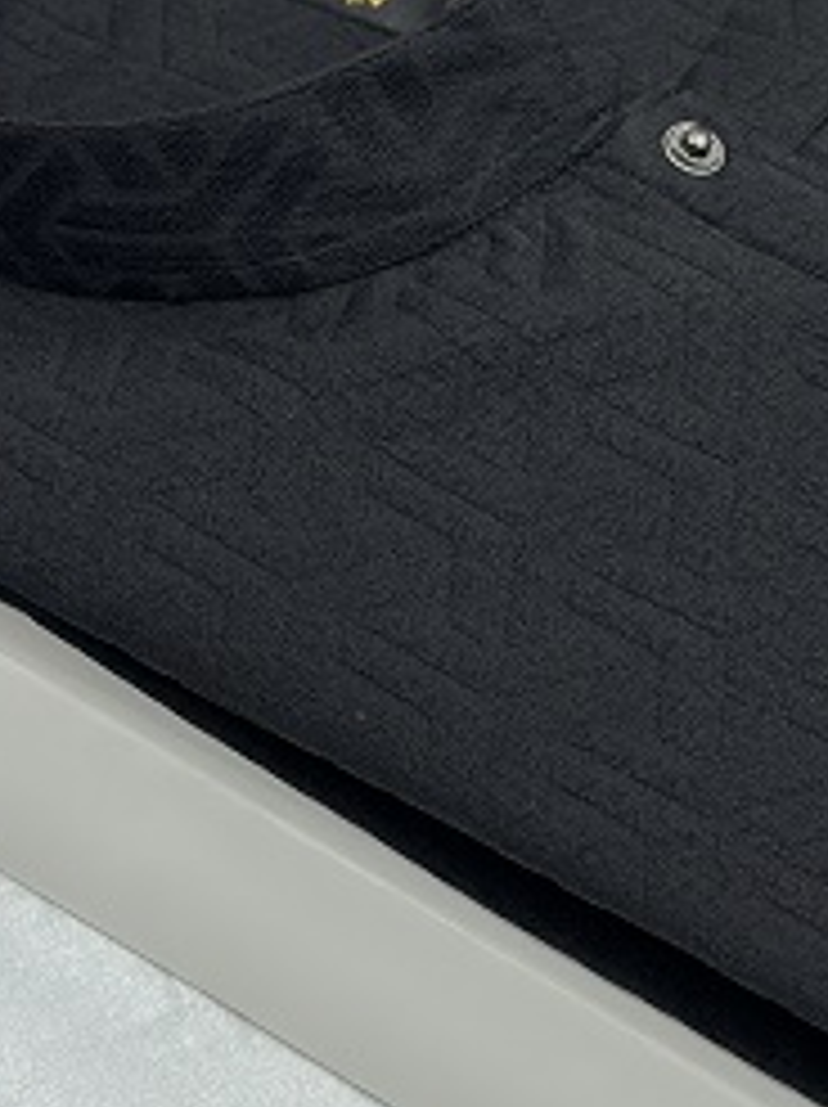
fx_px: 3994
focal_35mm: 125
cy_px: 140
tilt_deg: -49.1
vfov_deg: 15.6
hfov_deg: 11.6
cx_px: 945
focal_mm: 6.86
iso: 80
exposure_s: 1/144
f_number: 1.78
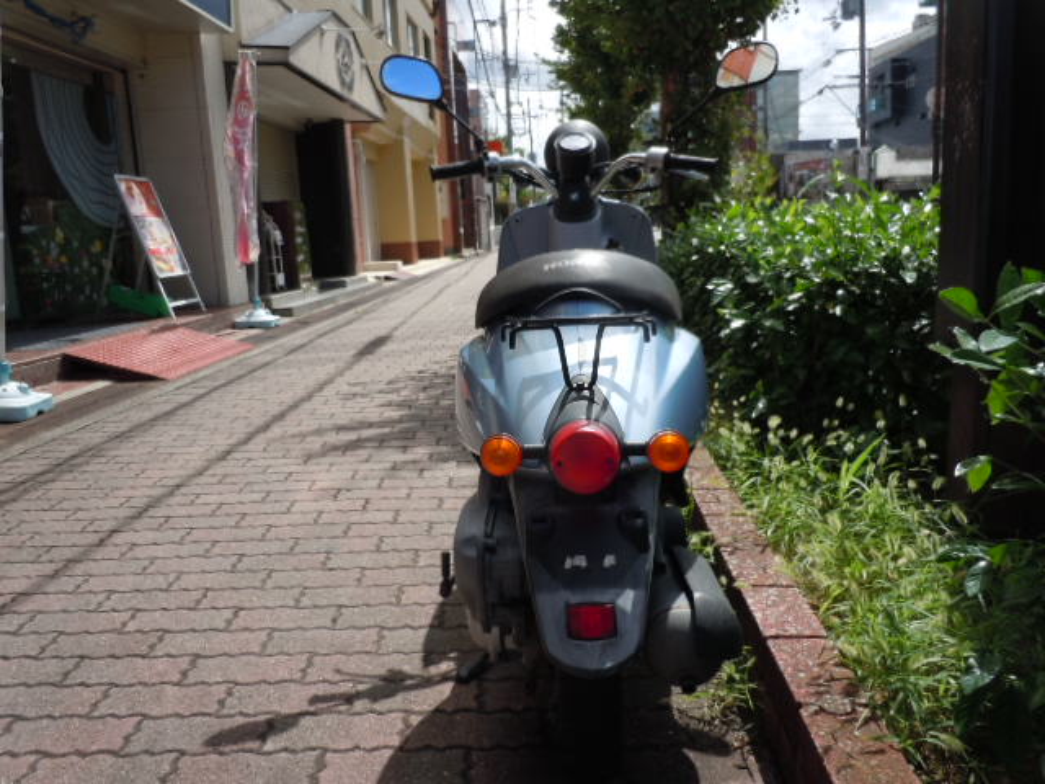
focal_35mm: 28
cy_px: 392
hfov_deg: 63.4
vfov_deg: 49.7
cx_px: 522
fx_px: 845
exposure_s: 1/640
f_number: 3.7
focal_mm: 5
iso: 100
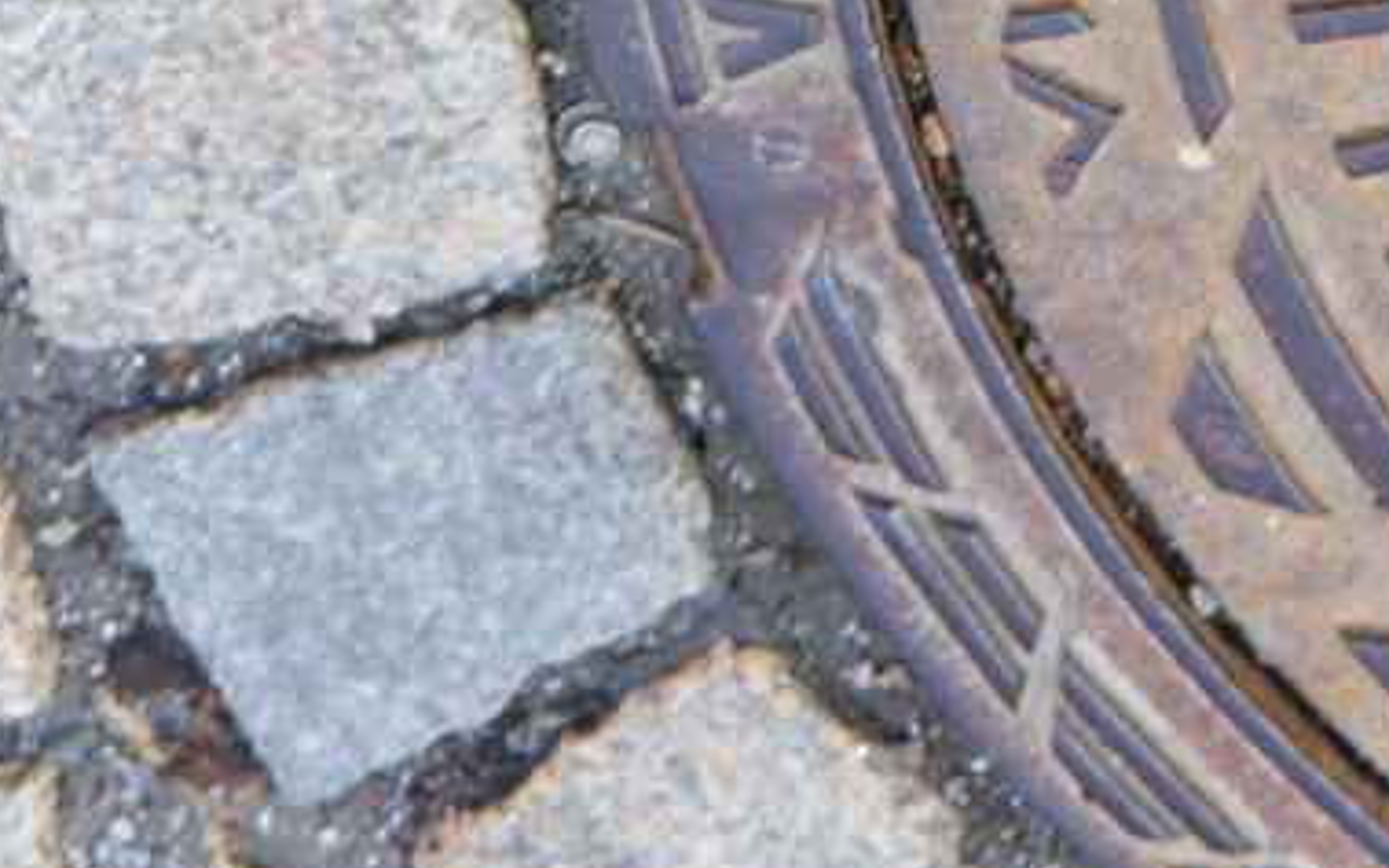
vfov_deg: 6.6
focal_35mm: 196
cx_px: 3199
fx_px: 7421
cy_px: -659
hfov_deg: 9.6
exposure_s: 1/28
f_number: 5
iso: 125
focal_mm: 25.4
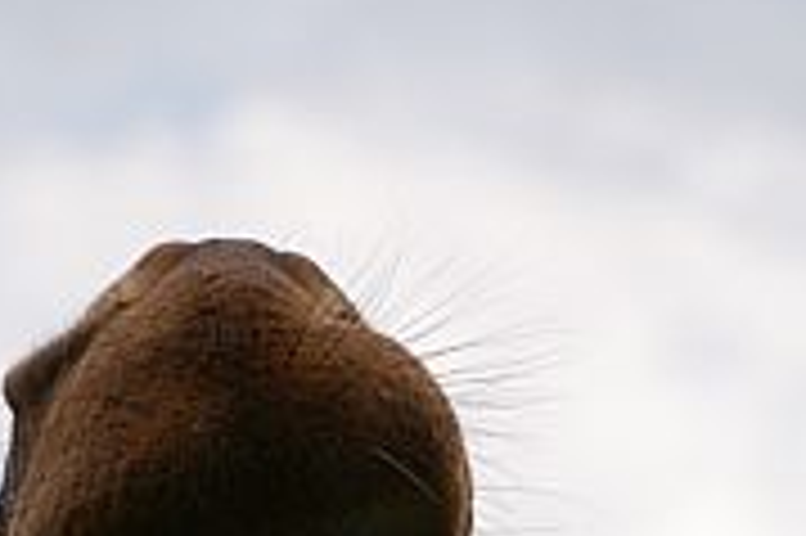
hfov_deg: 3.2
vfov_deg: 2.2
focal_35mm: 636
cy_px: 1022
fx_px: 14231
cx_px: 414
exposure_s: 1/800
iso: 200
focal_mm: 95
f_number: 7.1
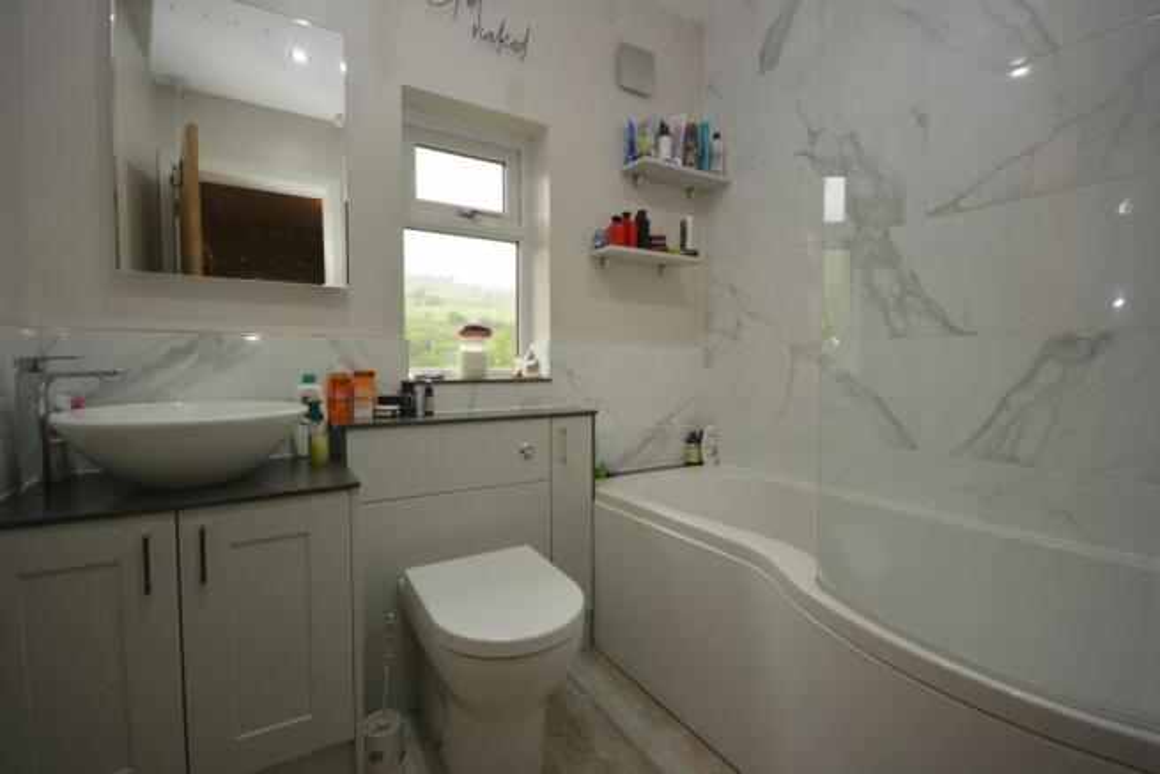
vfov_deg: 72.1
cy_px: 387
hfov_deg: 95.0
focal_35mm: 16
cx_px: 580
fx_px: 532
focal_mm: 11
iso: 280
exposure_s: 1/60
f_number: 4.2
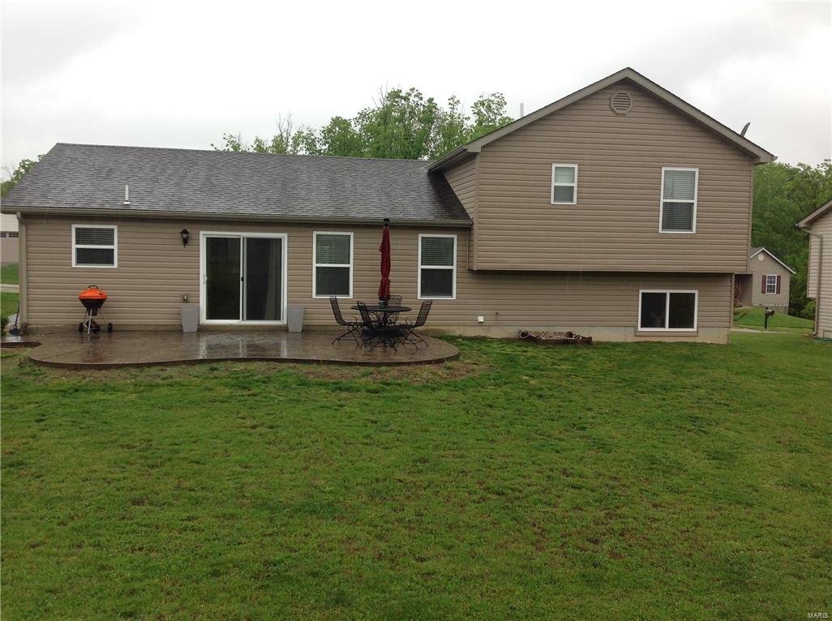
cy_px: 310
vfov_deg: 40.6
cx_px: 416
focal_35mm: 35
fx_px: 840
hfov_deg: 52.7
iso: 50
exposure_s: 1/165
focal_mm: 4.28
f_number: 2.4
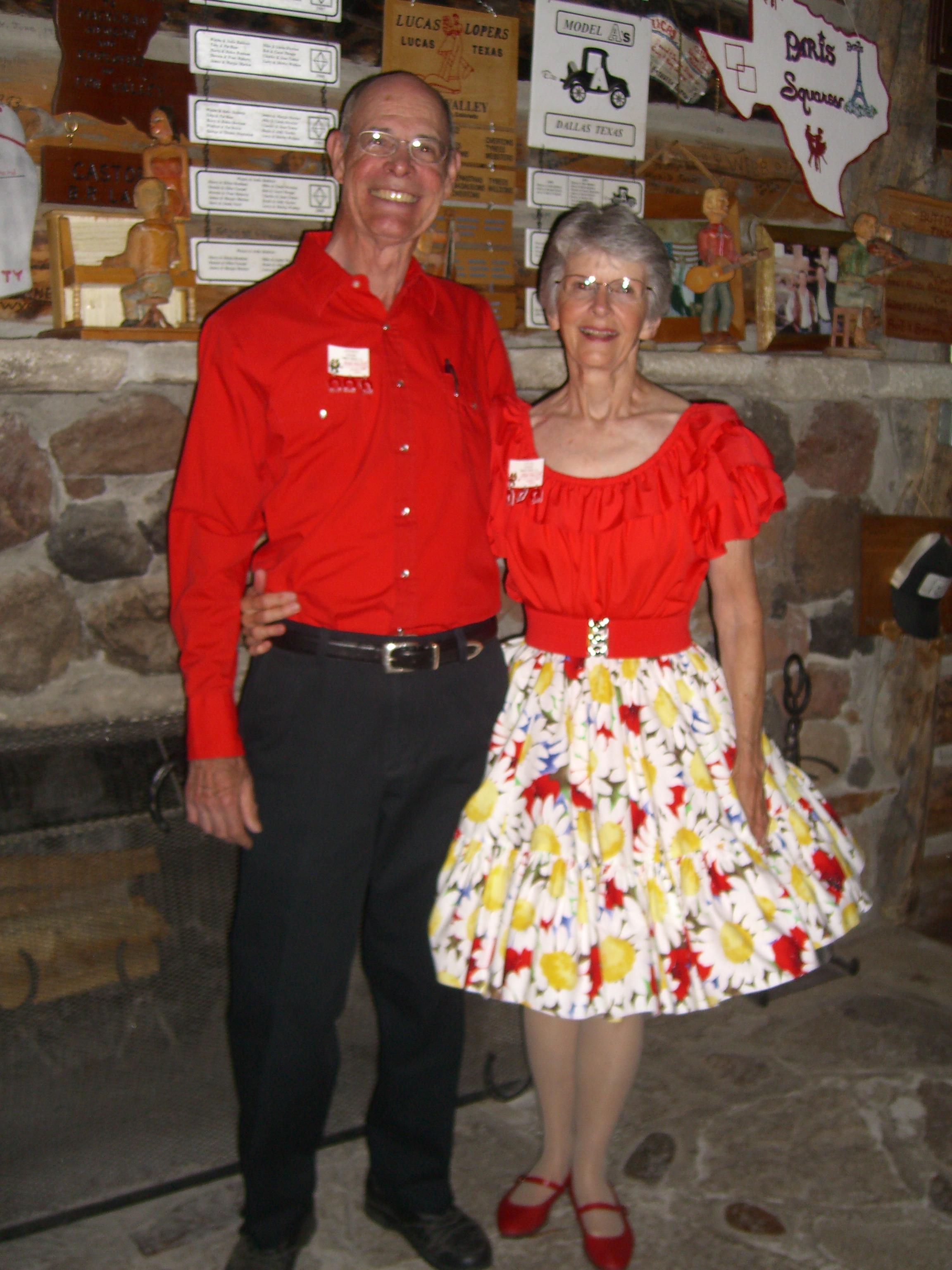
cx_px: 476
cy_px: 635
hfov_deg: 37.7
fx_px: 1393
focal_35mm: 38
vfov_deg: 49.0
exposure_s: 1/60
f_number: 2.8
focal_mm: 7.9
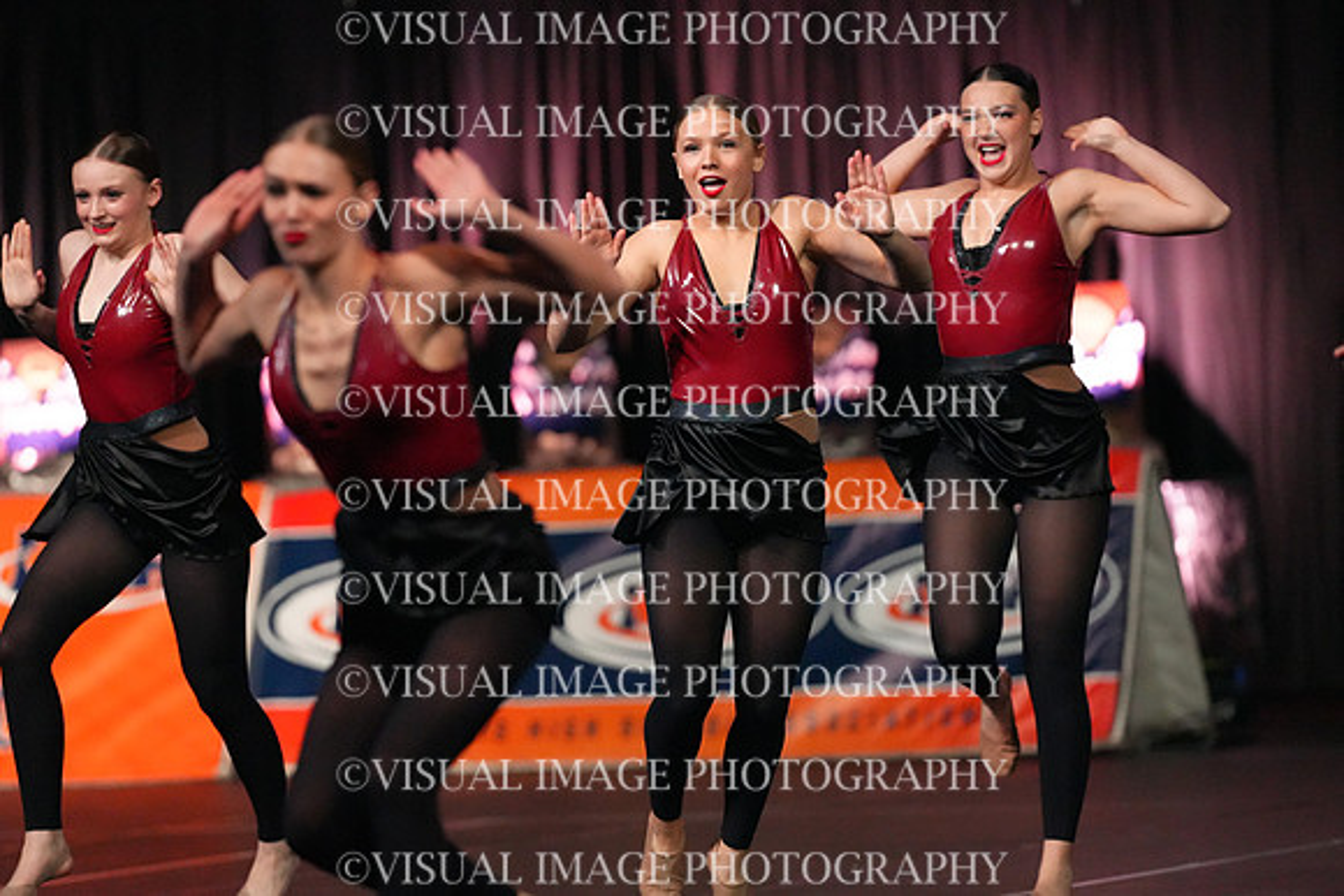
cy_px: 448
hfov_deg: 6.9
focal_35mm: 300
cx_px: 672
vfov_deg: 4.6
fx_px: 11202
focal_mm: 300
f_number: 3.5
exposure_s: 1/1250
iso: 16000
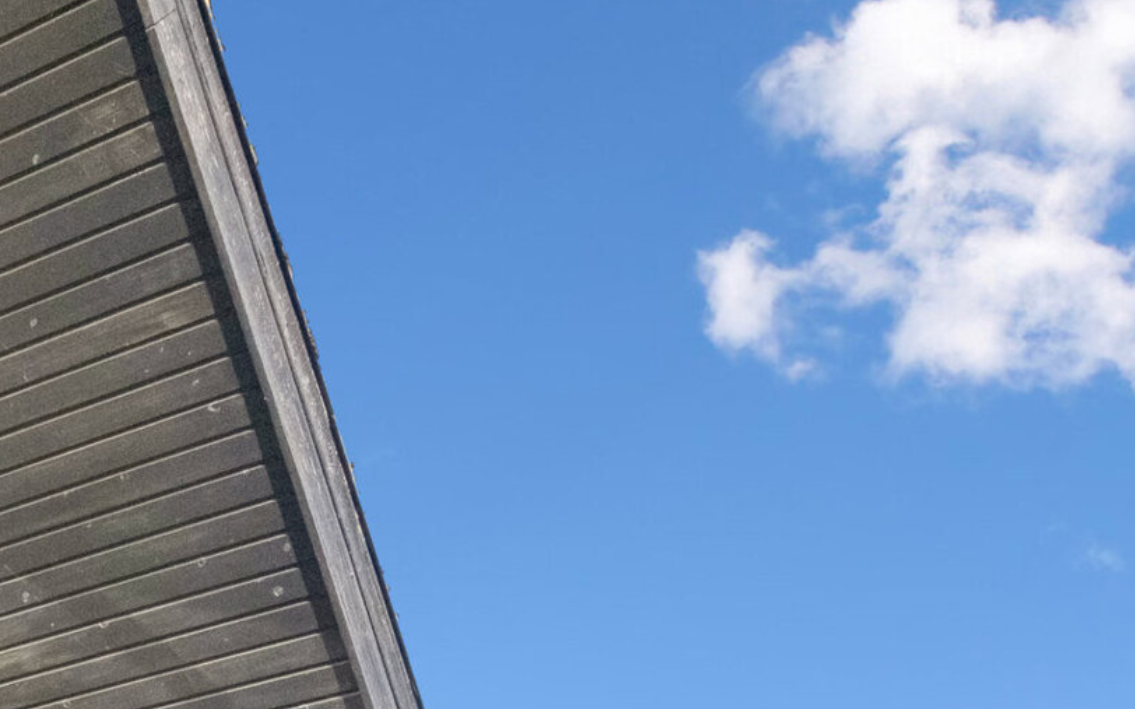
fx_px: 2103
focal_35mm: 68
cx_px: -28
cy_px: 1589
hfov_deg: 28.2
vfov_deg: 14.4
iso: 1250
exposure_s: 1/500
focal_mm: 12.6
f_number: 8
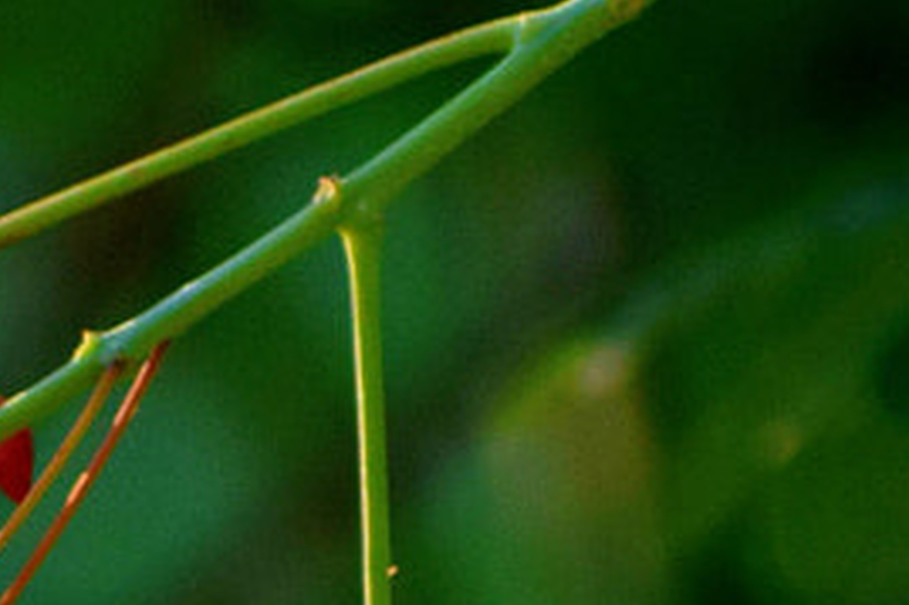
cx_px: 34
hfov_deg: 0.8
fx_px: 67500
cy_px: 713
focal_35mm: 2675
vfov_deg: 0.5
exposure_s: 1/200
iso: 800
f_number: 6.3
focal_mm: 300
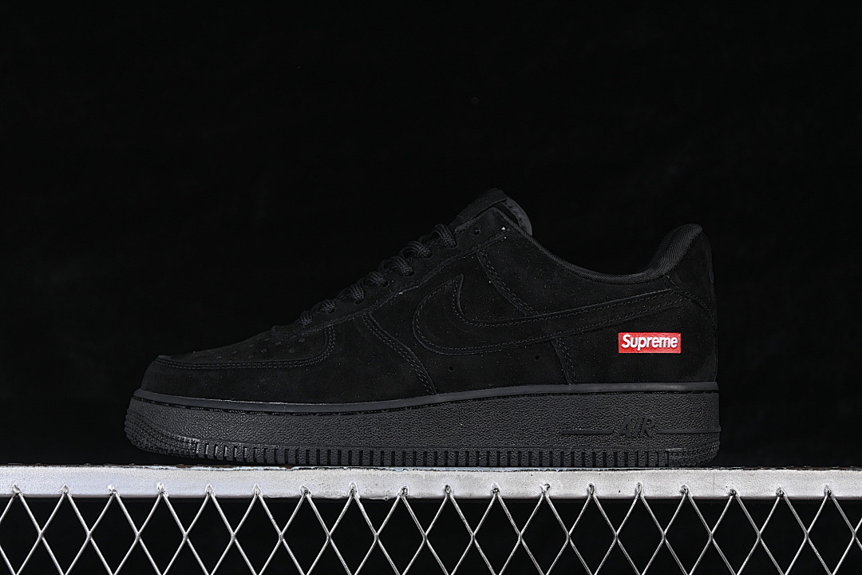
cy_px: 288
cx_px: 431
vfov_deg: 18.2
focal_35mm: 75
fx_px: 1796
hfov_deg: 27.0
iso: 160
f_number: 6.3
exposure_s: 1/60
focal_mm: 50
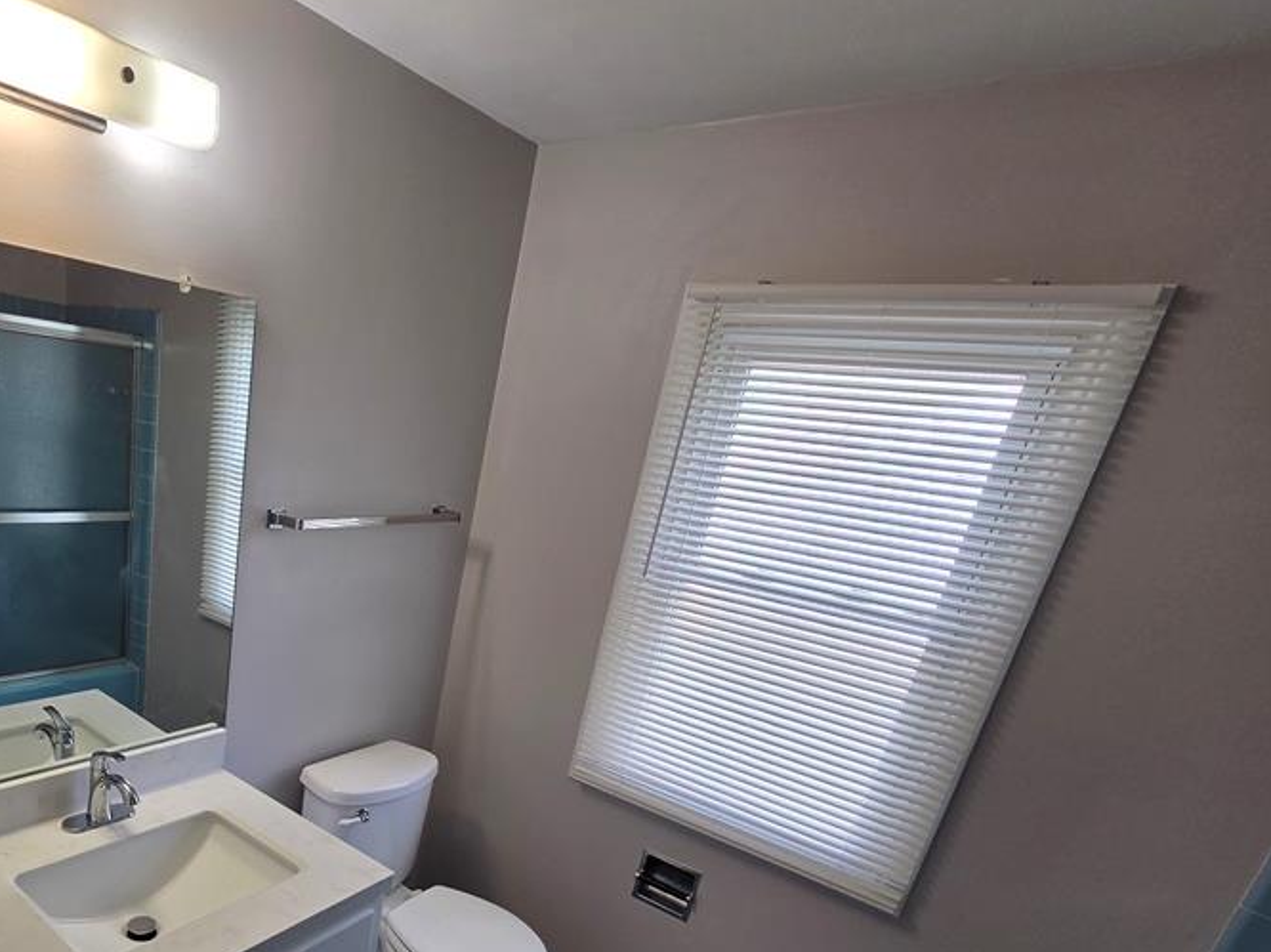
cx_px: 328
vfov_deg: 63.0
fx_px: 734
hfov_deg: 76.2
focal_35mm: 20
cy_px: 685
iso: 80
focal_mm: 2.2
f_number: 2.2
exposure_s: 1/120
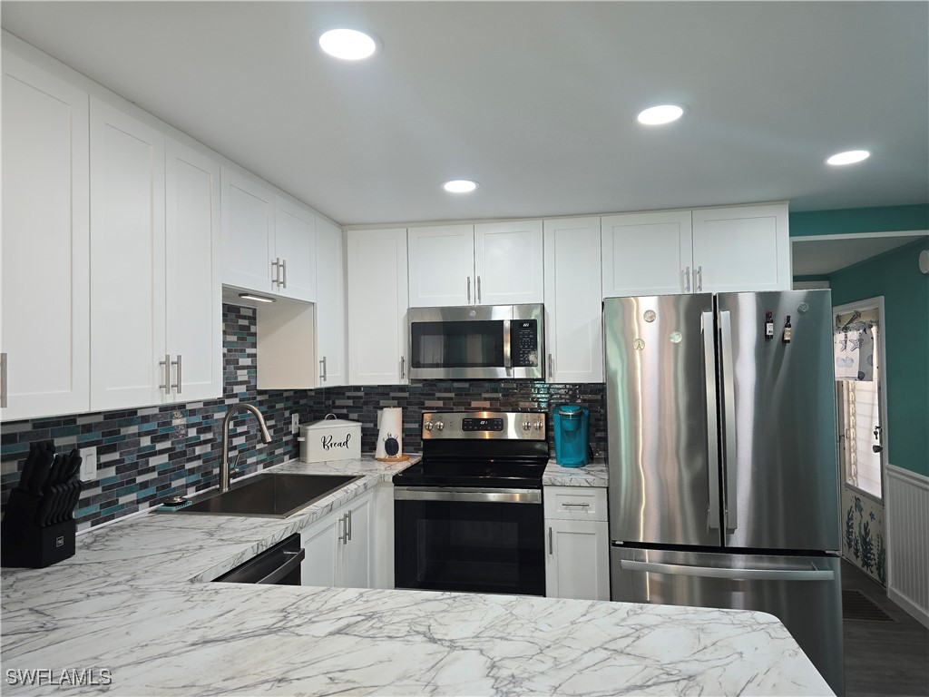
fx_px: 617
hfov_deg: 73.9
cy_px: 348
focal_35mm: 23
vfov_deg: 58.9
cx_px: 464
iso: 64
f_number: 1.7
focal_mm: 6.3
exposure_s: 1/60
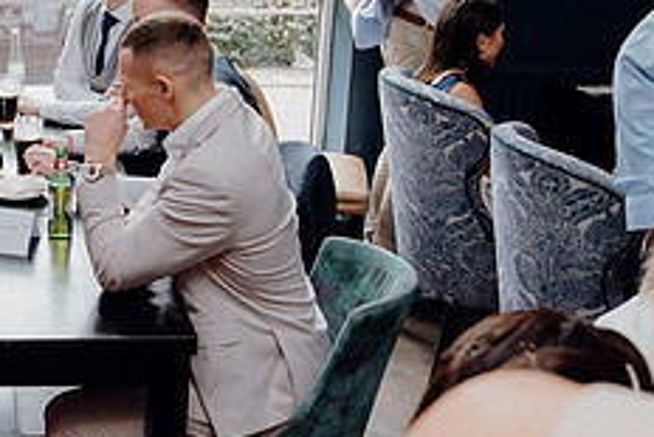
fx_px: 1091
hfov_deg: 30.9
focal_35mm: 60
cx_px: 0
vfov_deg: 22.5
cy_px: 140
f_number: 3.5
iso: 500
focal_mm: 24
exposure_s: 1/160
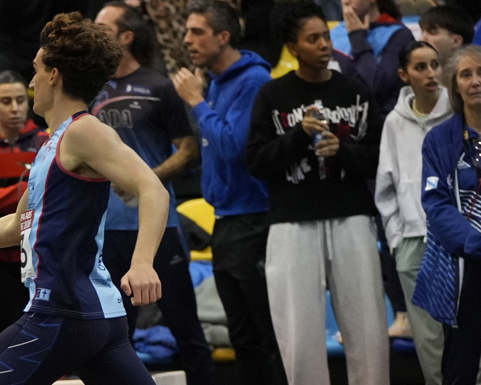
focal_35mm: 372
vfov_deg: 4.2
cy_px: 288
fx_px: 5296
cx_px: -71
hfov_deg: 5.2
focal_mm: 120
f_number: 2.8
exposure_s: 1/800
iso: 6400
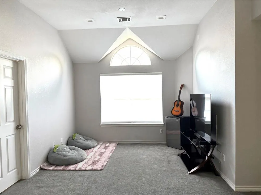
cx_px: 134
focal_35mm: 25
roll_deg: +0.9
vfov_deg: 54.9
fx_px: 188
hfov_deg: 69.4
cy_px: 101
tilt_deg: -0.8
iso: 200
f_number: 1.78
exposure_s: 1/160
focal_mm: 6.76
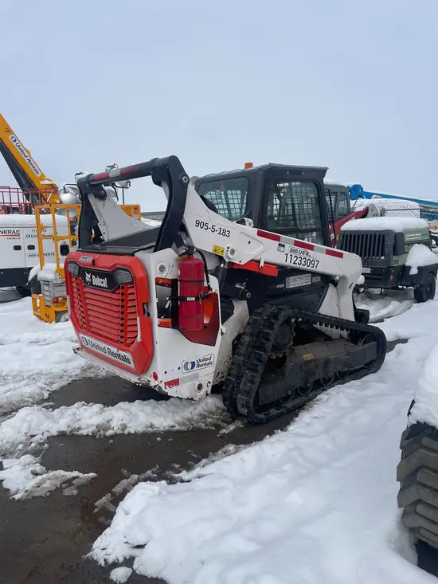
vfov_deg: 67.3
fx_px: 439
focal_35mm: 26
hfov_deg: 53.1
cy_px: 292
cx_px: 219
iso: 32
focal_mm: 4.2
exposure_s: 1/8403
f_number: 1.6
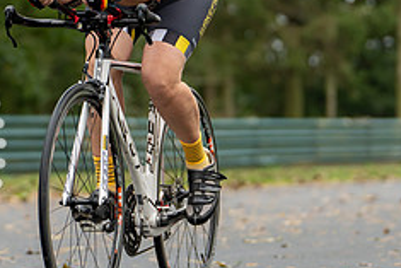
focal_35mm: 279
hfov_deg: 7.4
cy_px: 77
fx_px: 3110
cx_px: 138
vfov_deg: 4.9
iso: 800
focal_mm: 107
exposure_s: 1/1000
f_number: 2.8
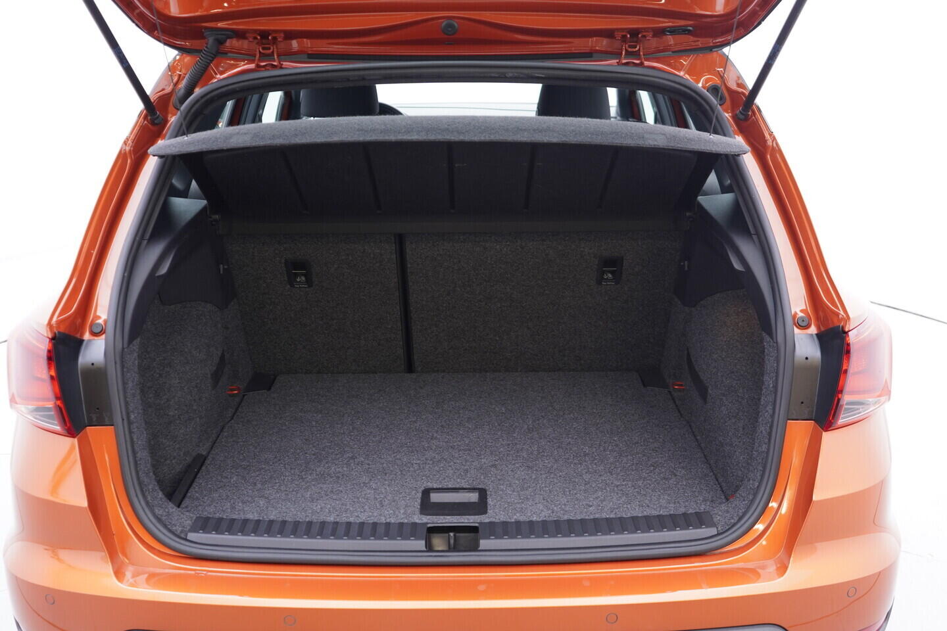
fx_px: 947
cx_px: 474
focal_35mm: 36
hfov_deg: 53.1
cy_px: 316
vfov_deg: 36.9
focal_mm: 24
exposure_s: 1/40
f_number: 2.8
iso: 250
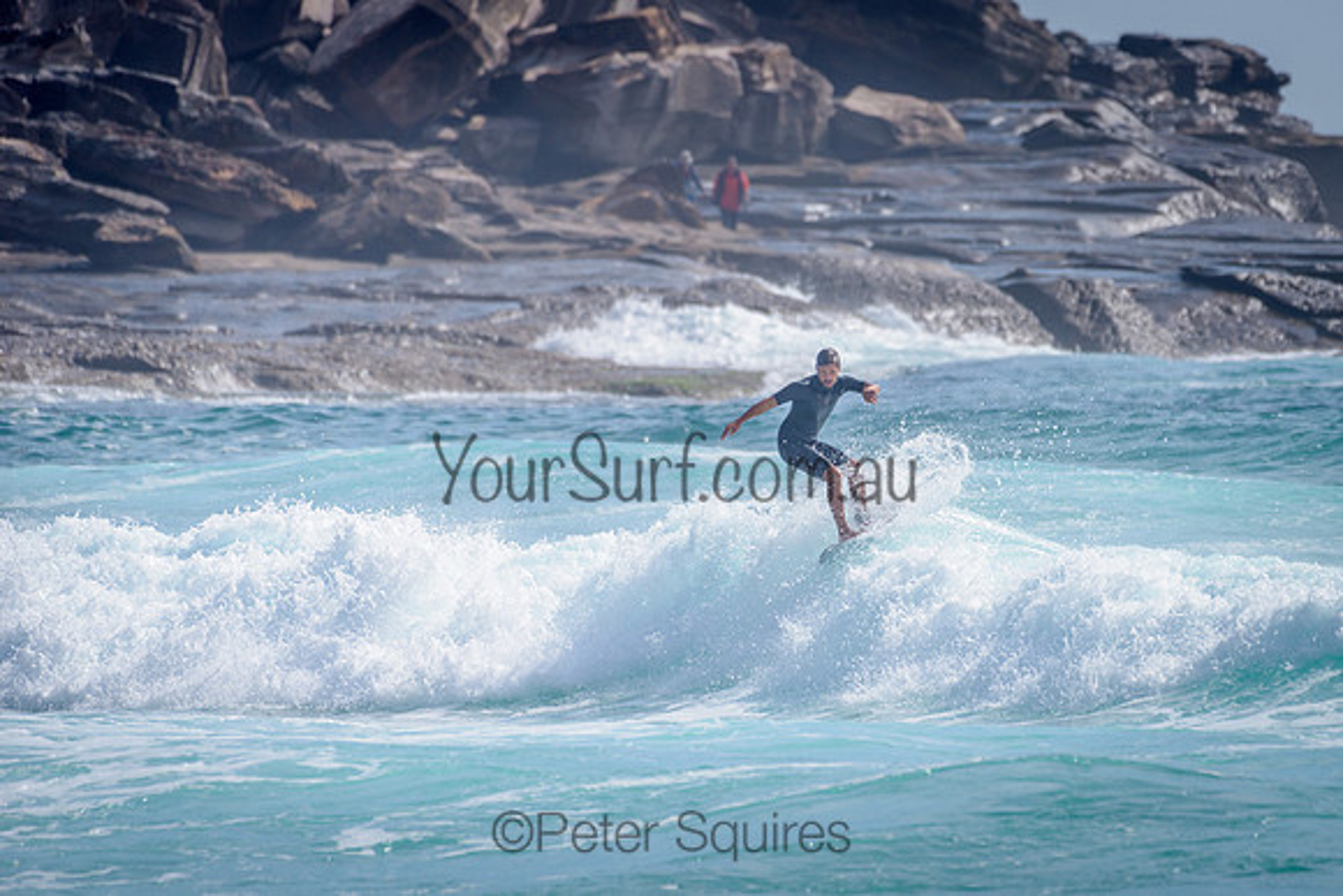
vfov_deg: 2.2
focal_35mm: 613
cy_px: 488
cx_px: 823
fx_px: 22872
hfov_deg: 3.4
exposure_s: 1/2000
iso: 100
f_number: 5.6
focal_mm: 500
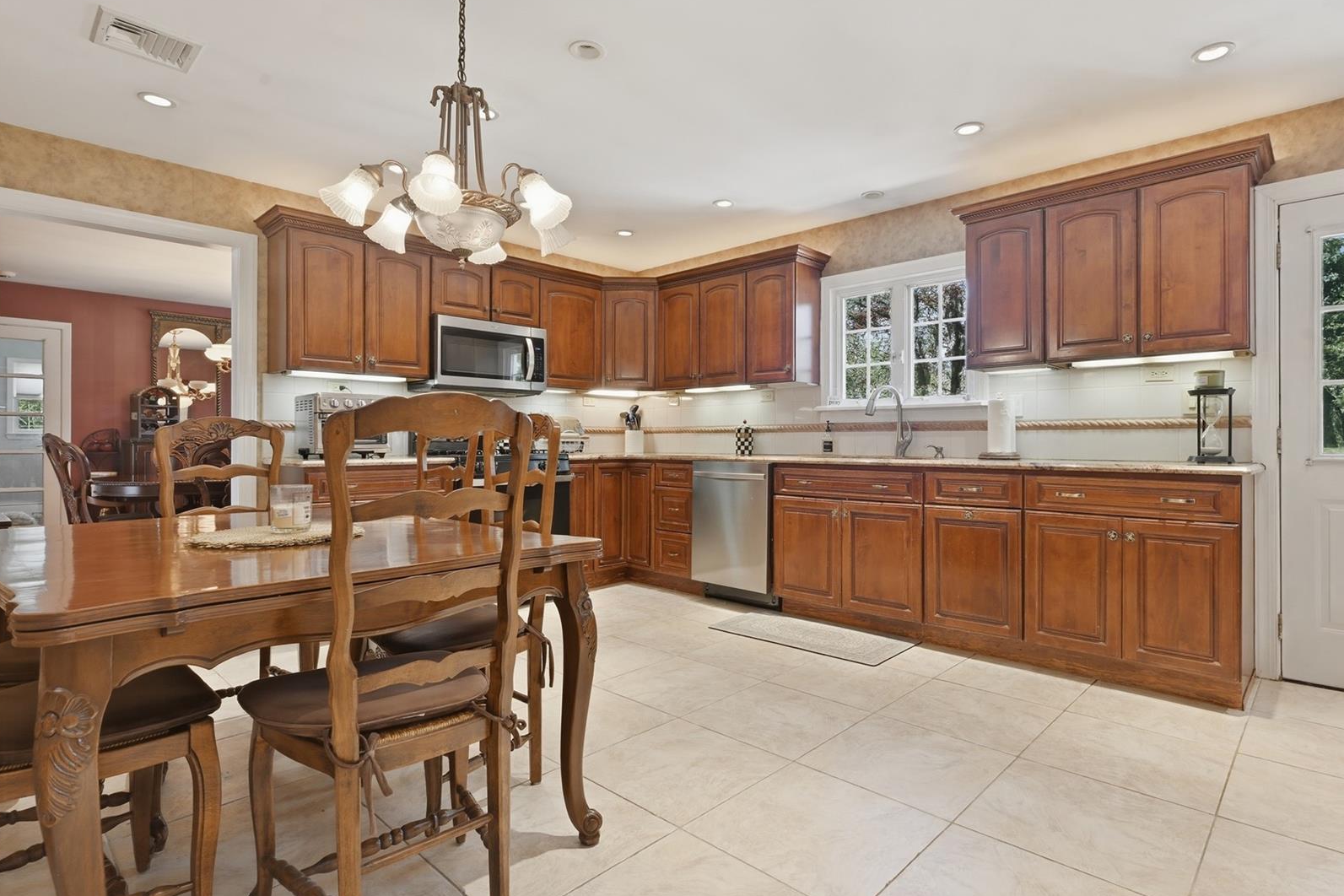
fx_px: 672
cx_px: 703
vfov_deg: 67.4
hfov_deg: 89.9
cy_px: 428
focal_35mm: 18
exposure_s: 1/2
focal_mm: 14
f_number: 11
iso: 100
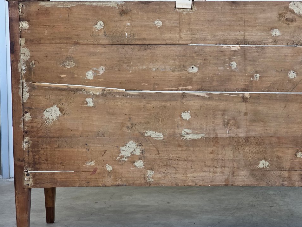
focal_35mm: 87
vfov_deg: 17.0
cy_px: 115
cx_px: 180
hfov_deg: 22.5
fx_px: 759
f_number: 2.4
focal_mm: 7.9
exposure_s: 1/100
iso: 160
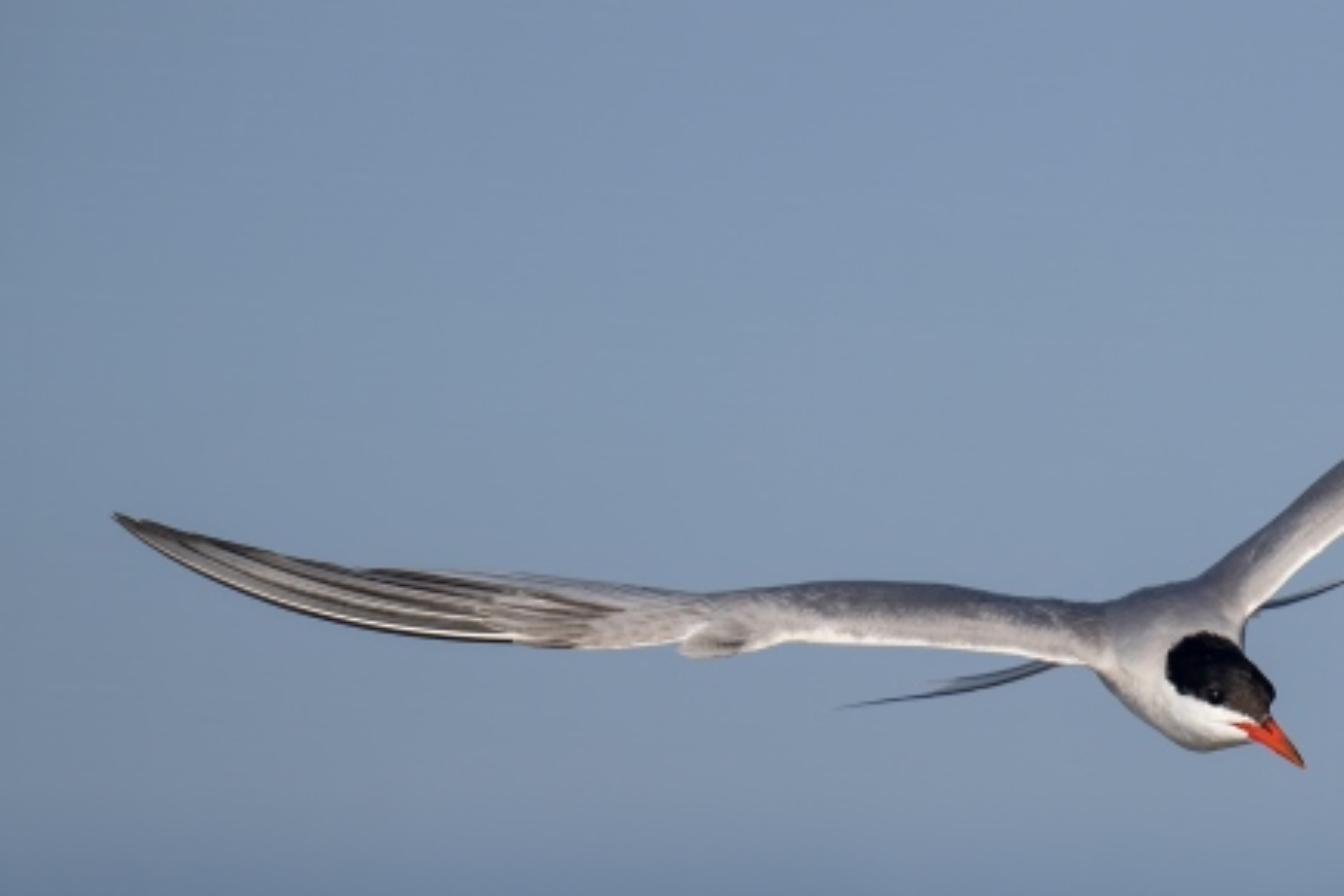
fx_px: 38450
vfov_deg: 1.3
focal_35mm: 1030
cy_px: 589
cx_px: 1183
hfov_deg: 2.0
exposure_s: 1/4000
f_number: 6.3
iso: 800
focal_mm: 560
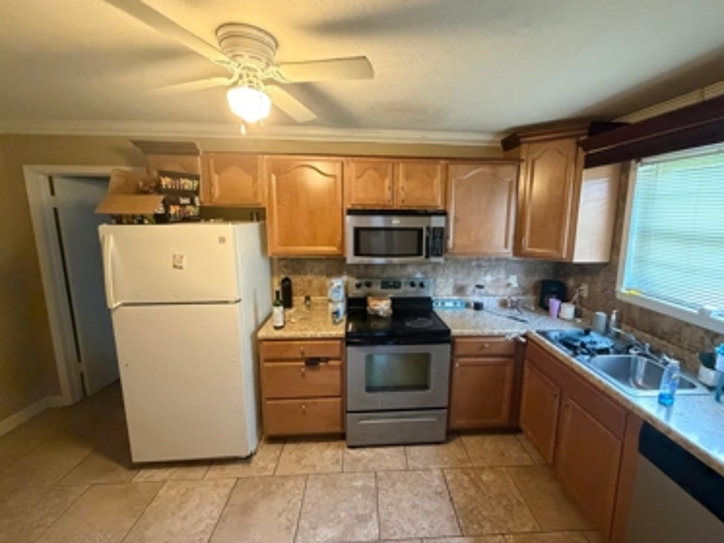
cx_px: 384
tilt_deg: -9.6
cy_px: 264
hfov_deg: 98.0
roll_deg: -0.8
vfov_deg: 81.8
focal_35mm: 15
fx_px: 314
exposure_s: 1/60
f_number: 2.2
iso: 800
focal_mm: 2.22
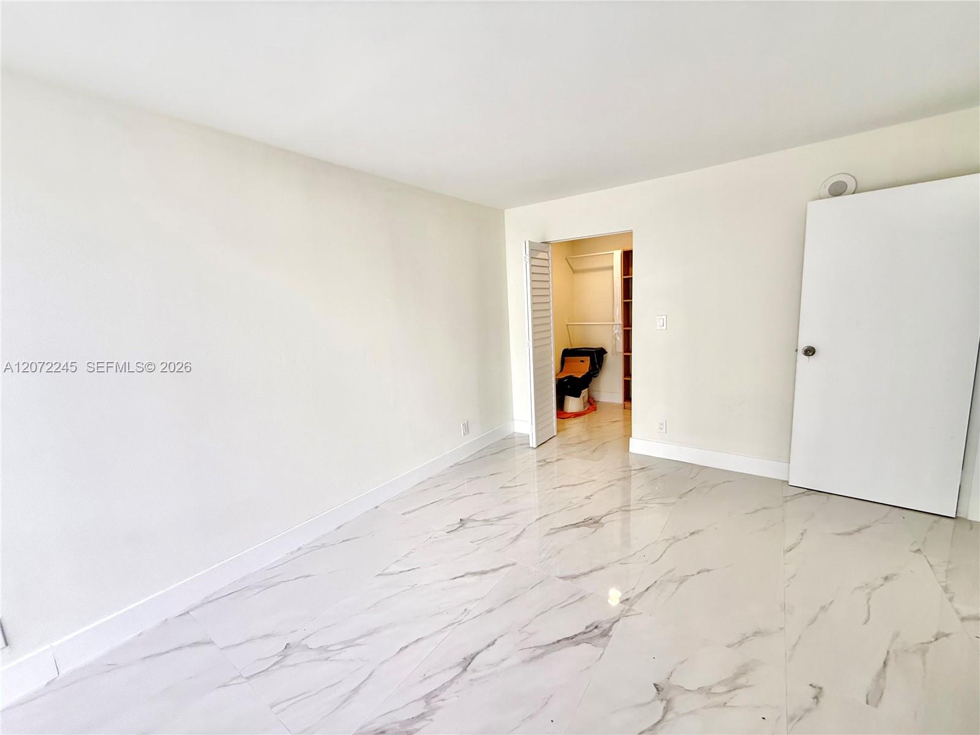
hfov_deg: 102.1
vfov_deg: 85.7
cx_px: 490
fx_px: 396
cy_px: 368
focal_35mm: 14
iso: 160
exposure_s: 1/99
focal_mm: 2.22
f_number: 2.2
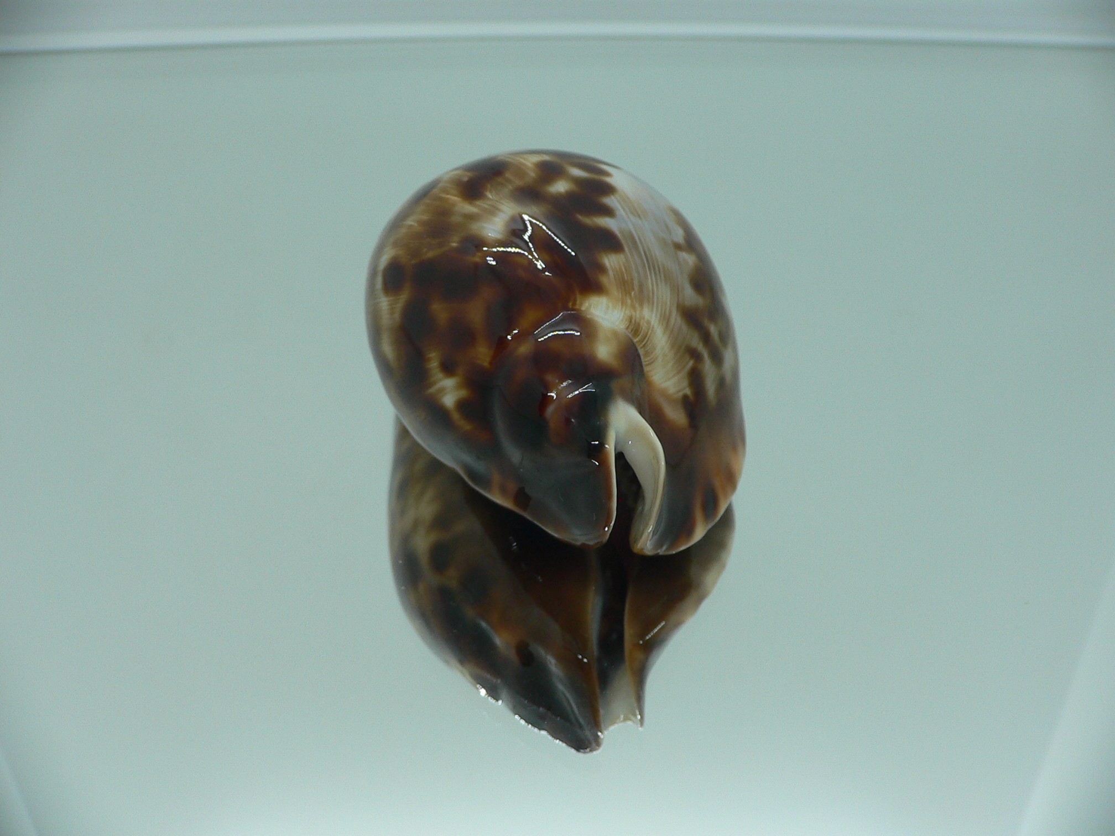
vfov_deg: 40.7
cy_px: 418
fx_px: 1127
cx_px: 558
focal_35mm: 35
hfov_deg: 52.6
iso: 80
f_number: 2.8
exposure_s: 1/60
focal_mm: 4.6
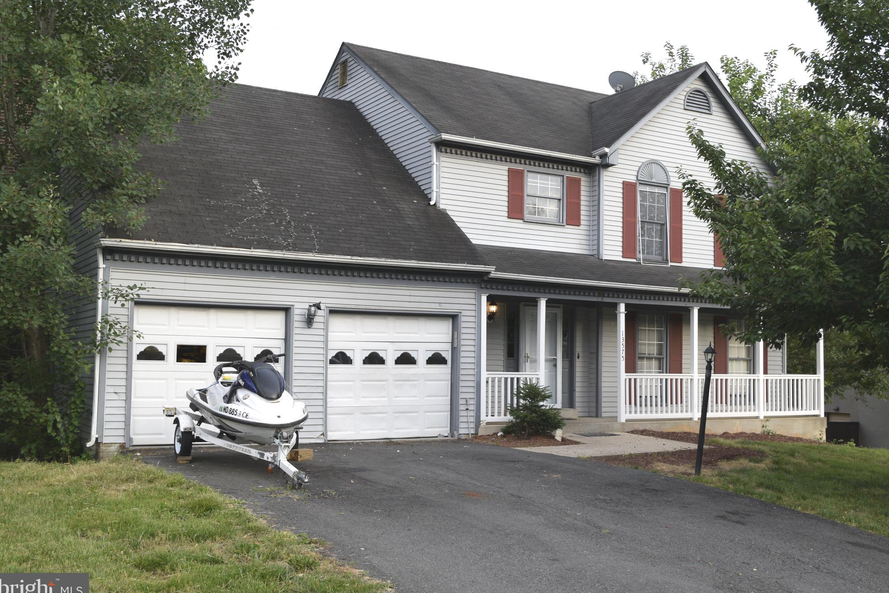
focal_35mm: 40
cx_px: 446
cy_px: 301
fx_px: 988
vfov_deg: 33.4
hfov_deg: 48.5
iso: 400
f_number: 6.3
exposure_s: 1/160
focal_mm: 26
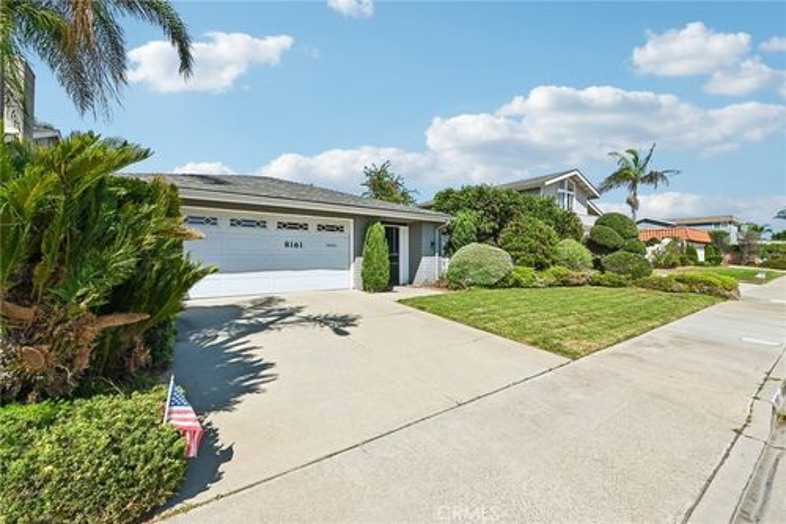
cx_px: 393
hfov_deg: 104.3
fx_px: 306
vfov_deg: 81.2
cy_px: 262
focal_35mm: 14
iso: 320
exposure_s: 1/80
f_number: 22
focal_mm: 14
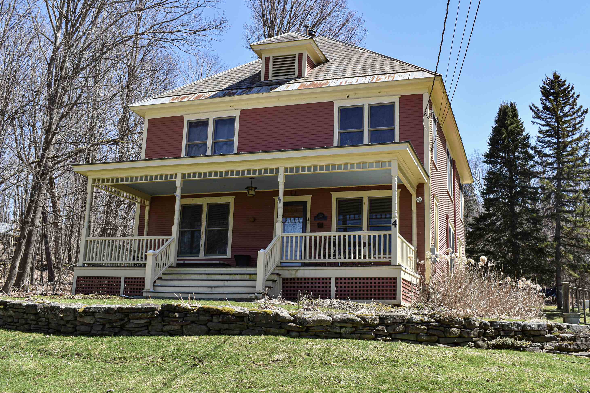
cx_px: 304
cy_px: 192
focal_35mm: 38
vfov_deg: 35.1
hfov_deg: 50.7
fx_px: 623
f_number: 8
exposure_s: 1/250
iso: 180
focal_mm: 24
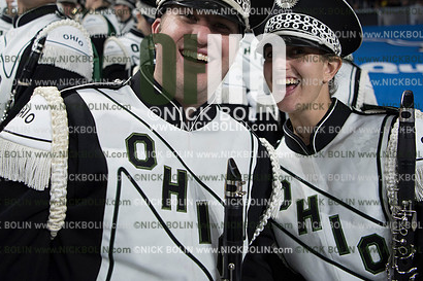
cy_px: 83
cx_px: 213
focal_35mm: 34
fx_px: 399
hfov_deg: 55.8
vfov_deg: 38.2
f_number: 2.8
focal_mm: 24
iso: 1250
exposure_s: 1/640
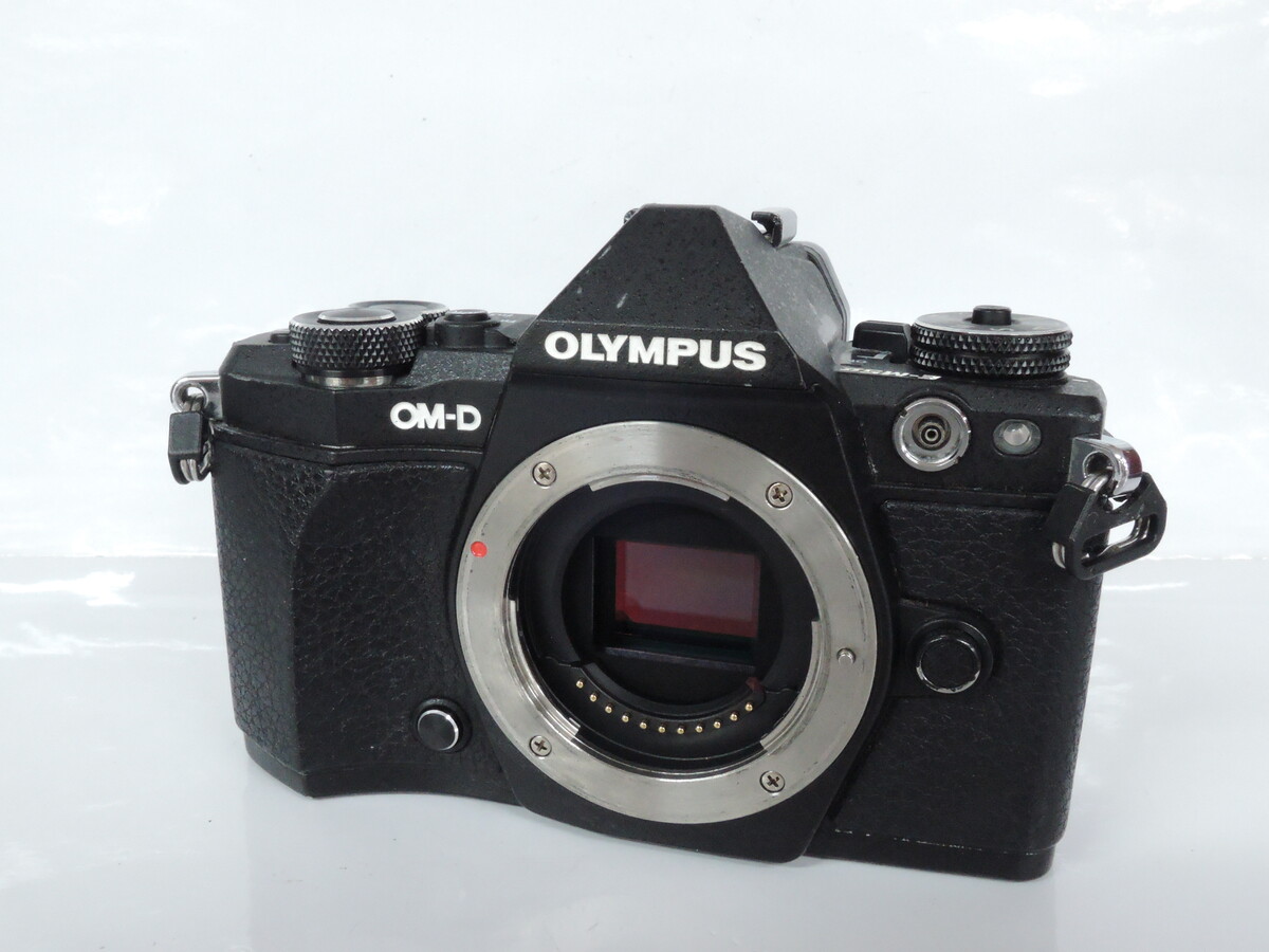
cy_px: 476
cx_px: 634
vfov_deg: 45.4
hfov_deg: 58.4
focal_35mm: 31
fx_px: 1136
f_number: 8
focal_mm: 6.6
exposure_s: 1/25
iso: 1600
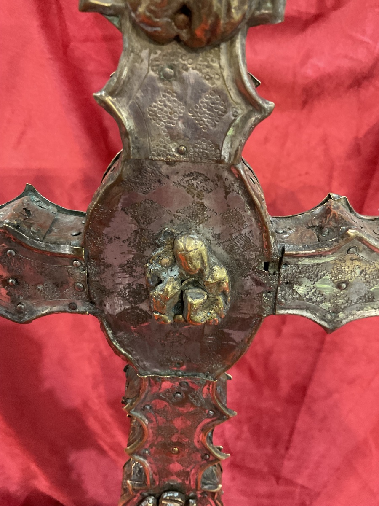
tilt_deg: -24.1
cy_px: 253
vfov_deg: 61.7
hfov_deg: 48.2
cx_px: 190
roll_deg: -2.4
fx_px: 423
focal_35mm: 29
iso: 250
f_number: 1.8
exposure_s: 1/33
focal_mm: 3
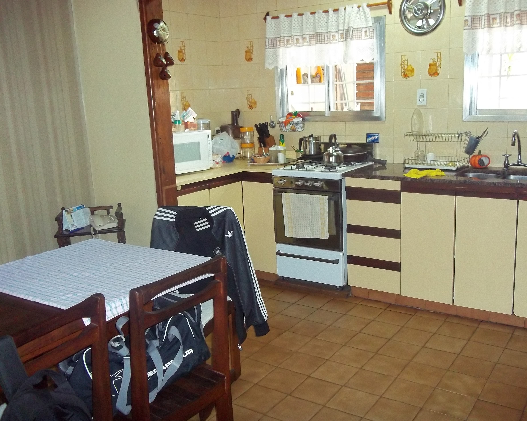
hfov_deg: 52.8
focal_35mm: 34
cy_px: 210
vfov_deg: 43.4
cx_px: 277
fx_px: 530
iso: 320
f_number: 2.9
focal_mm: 5.7
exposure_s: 1/30
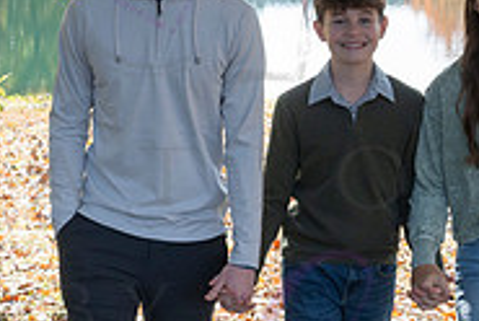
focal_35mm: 157
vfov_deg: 8.7
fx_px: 2092
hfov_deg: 13.0
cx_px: 159
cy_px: 322
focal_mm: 46
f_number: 8
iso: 400
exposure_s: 1/320
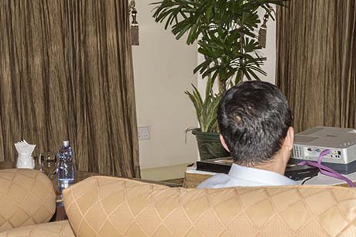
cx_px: 321
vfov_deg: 9.4
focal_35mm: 146
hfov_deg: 13.9
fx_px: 1443
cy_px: 85
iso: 400
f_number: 9
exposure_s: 1/60
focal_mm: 70
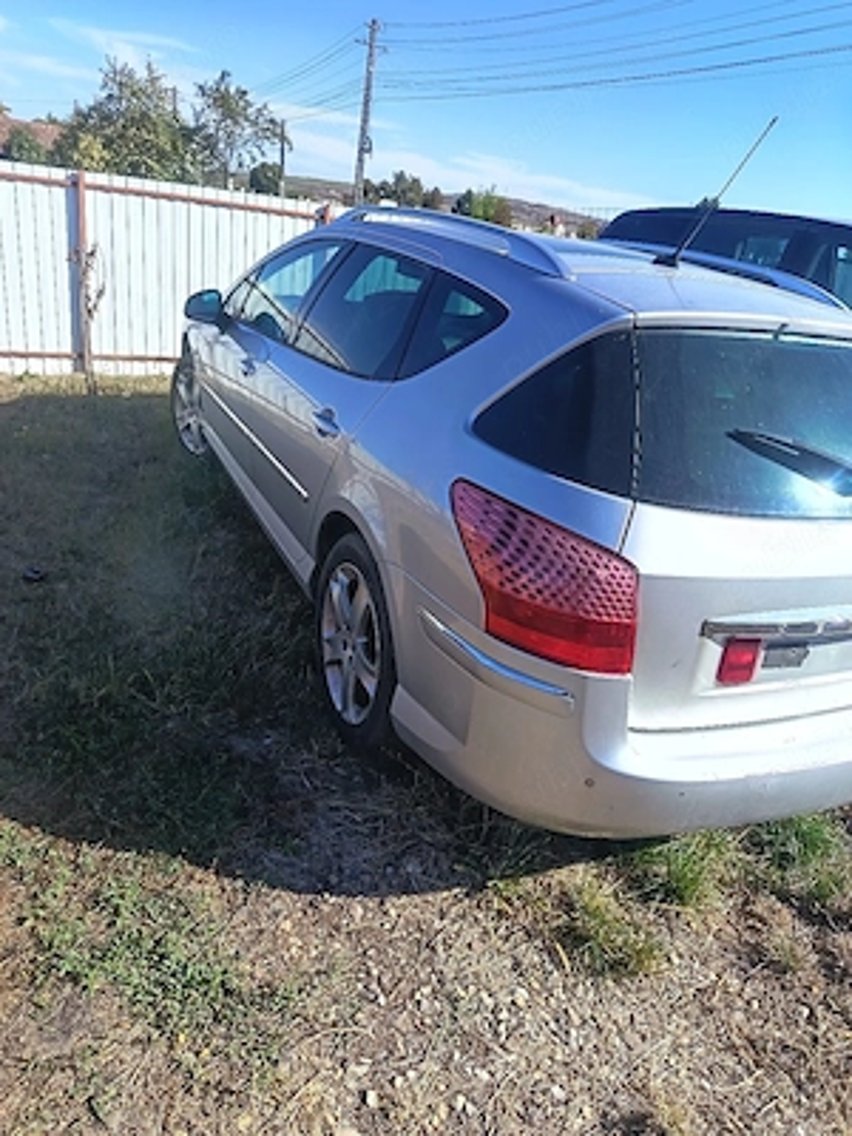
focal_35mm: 24
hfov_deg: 56.8
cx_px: 426
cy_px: 568
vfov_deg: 71.6
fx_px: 788
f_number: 1.75
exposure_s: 1/588
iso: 100
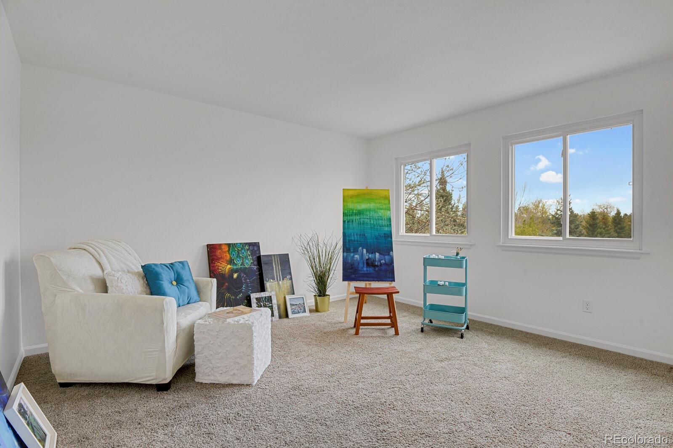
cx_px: 336
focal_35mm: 17
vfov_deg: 70.4
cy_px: 224
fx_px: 318
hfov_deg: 93.3
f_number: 8
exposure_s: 1.3
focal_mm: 17
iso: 250
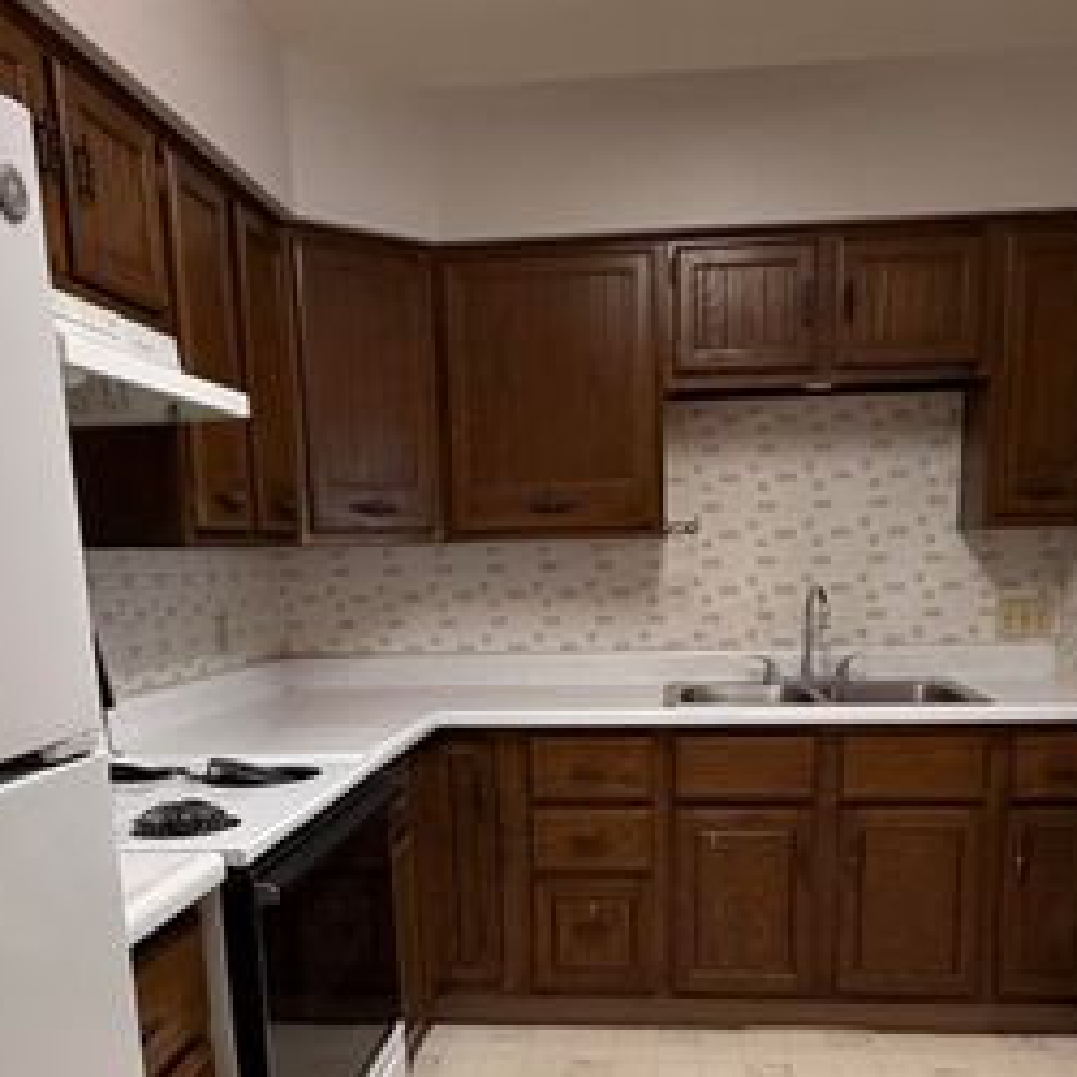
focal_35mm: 33
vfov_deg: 47.8
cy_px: 812
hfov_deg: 49.7
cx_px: 564
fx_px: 1162
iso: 250
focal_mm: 2.22
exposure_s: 1/74
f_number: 2.2
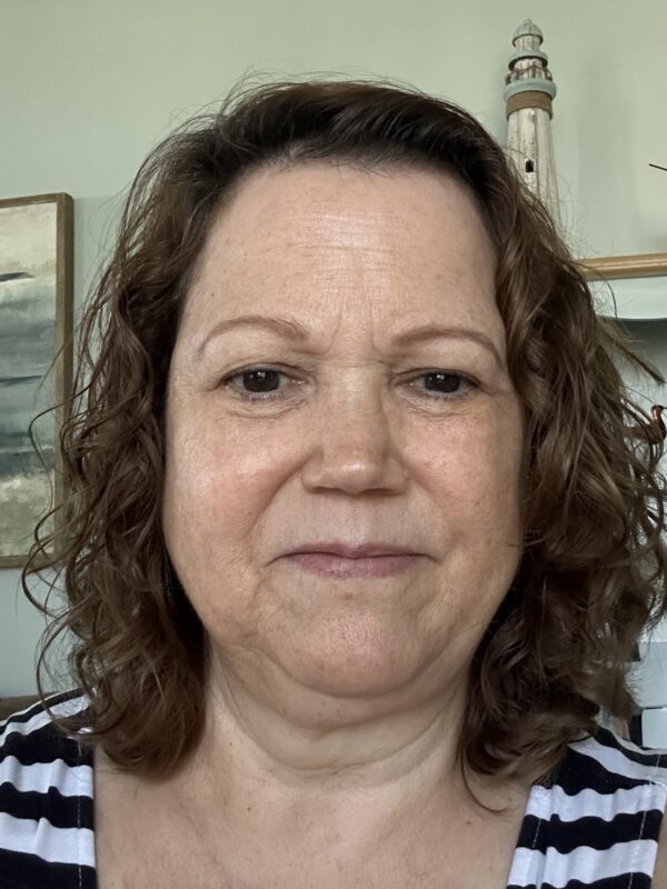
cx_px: 334
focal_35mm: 30
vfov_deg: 60.0
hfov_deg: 46.8
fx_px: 771
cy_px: 444
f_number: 1.9
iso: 320
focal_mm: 2.69
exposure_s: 1/51
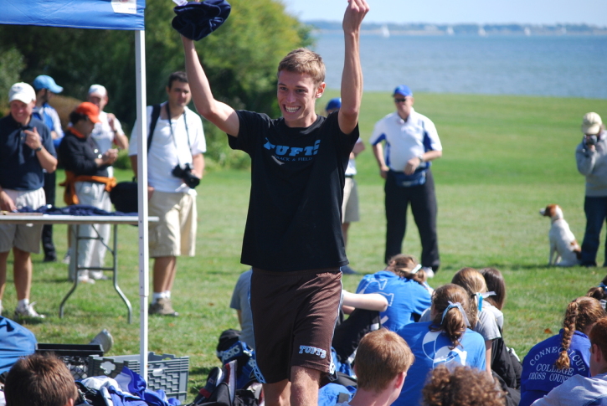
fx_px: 3165
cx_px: 304
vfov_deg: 7.3
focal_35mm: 188
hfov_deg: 11.0
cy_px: 203
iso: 200
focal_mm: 125
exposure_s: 1/500
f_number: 5
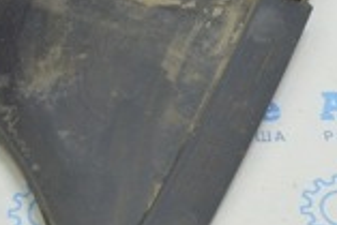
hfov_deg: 16.5
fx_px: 1143
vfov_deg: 11.1
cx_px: 6
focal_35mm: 122
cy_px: -3
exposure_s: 1/60
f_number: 3.8
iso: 400
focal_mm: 20
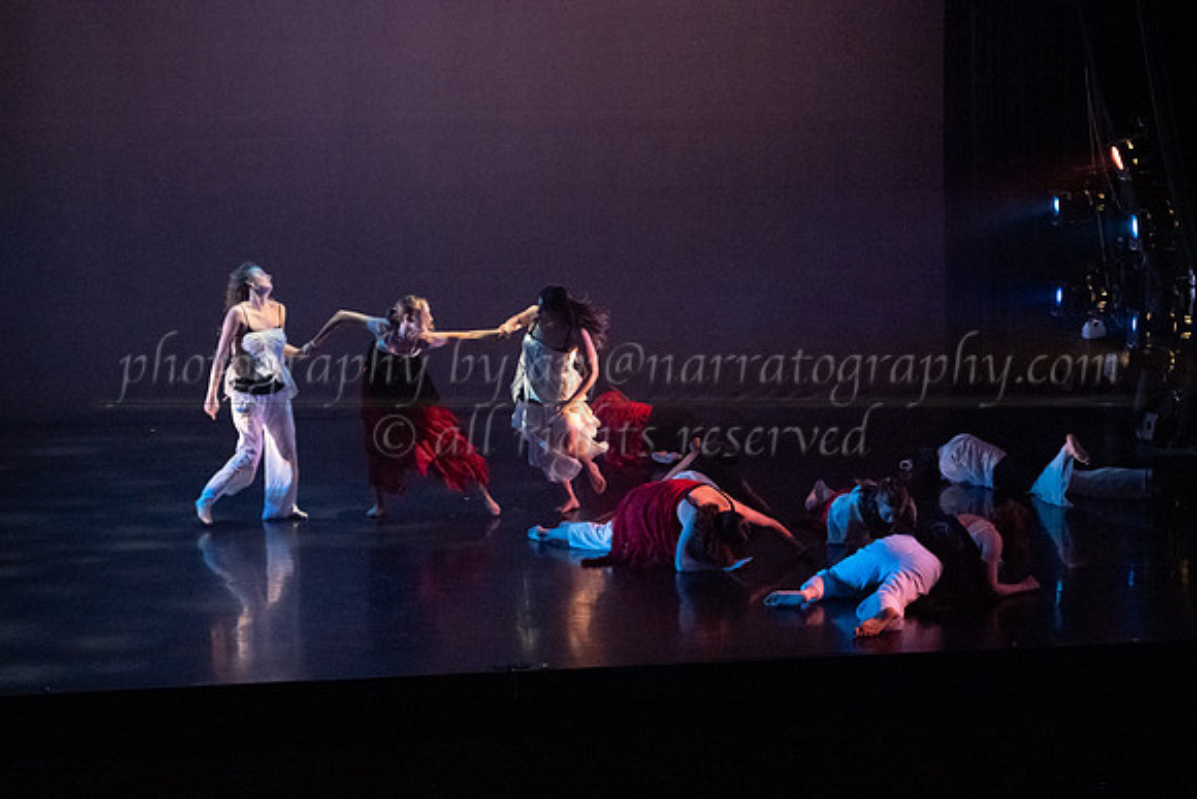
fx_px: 2421
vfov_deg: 18.7
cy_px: 357
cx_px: 660
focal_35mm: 73
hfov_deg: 27.8
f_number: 2.8
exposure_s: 1/400
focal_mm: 64
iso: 5000
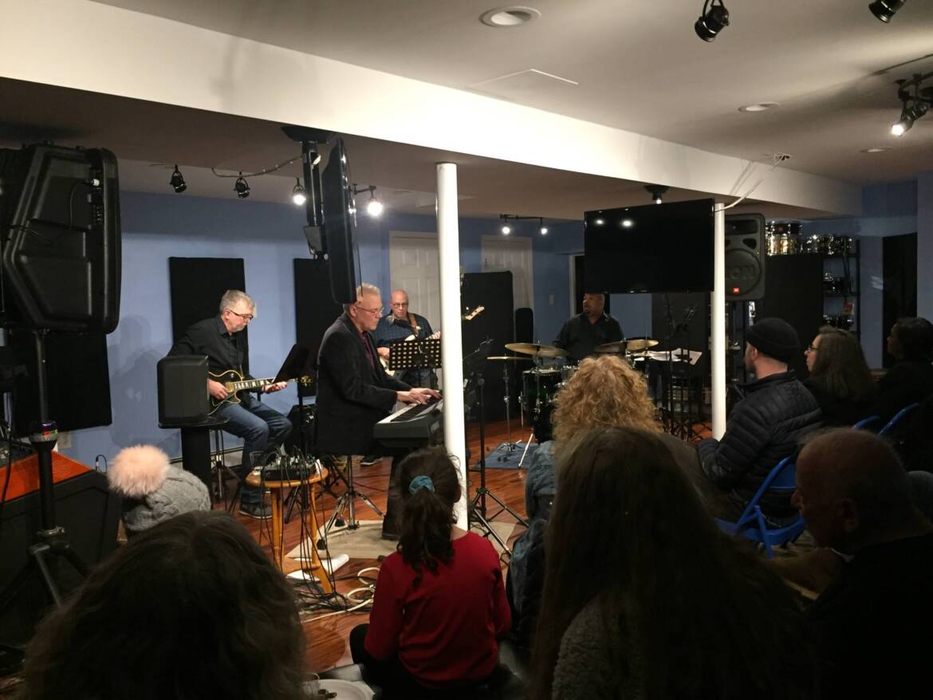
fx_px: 782
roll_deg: +0.6
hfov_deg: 61.6
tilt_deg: -4.8
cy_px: 350
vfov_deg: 48.2
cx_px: 466
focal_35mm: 29
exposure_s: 1/30
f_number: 2.2
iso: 200
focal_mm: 4.15
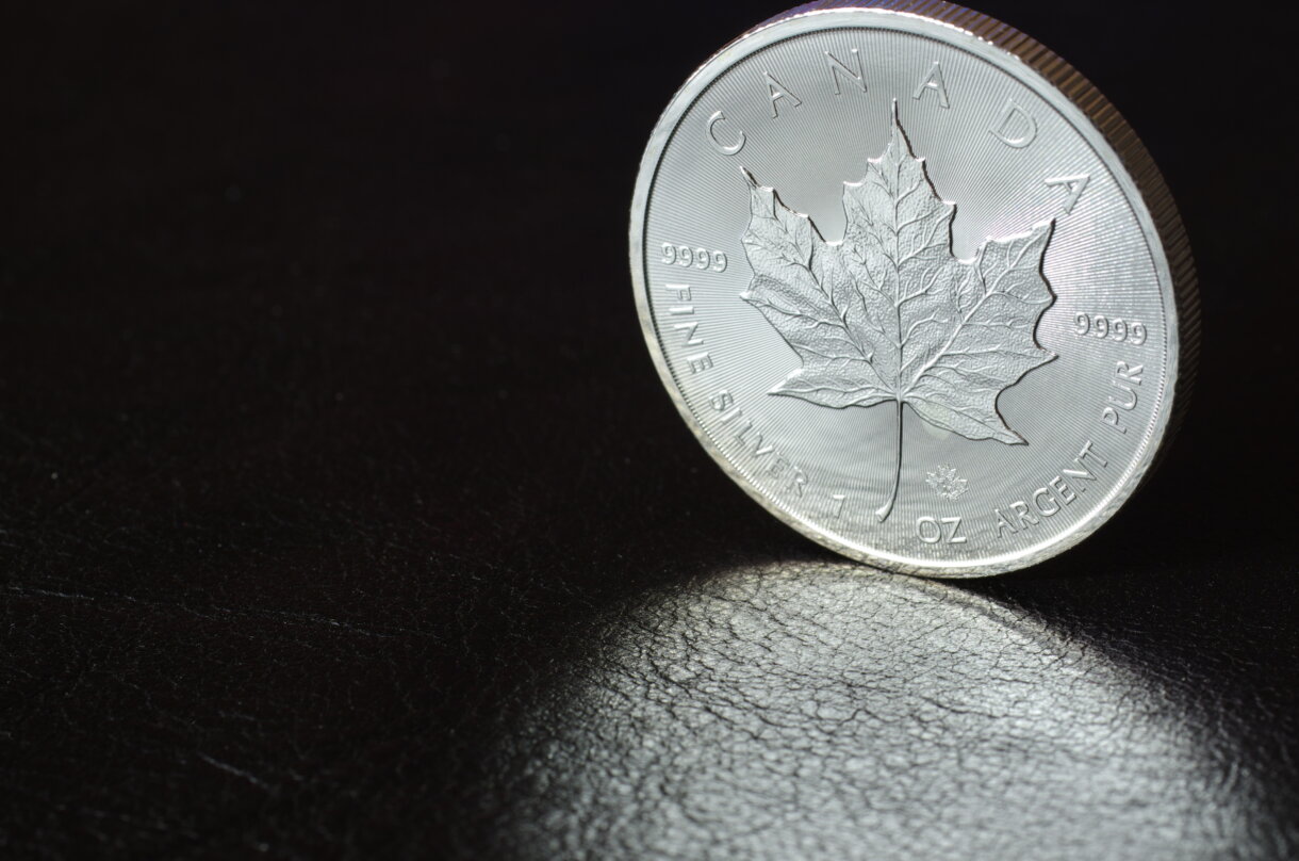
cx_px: 650
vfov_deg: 18.1
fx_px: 2701
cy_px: 430
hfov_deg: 27.0
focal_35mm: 75
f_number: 14
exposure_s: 2.5
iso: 100
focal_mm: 50
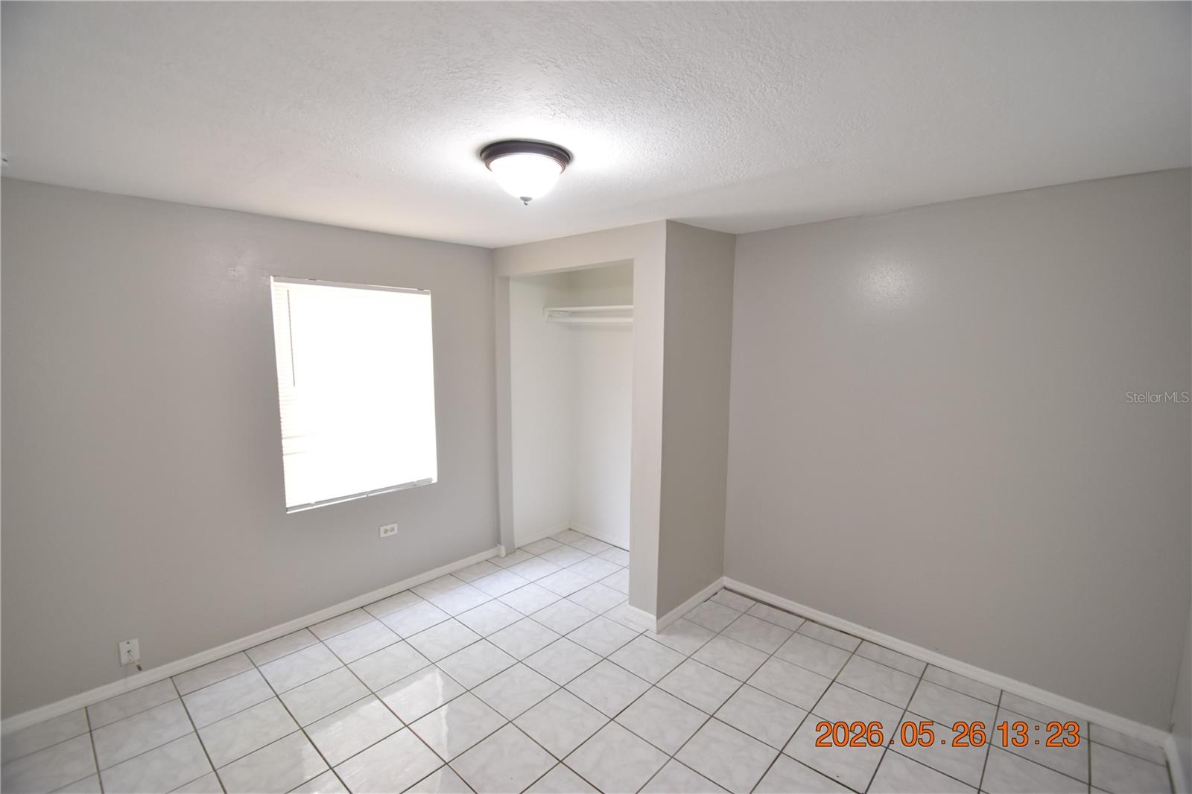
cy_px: 397
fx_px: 497
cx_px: 596
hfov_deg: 100.4
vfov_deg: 77.3
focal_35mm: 15
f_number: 3.5
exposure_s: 1/45
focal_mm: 10
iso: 800
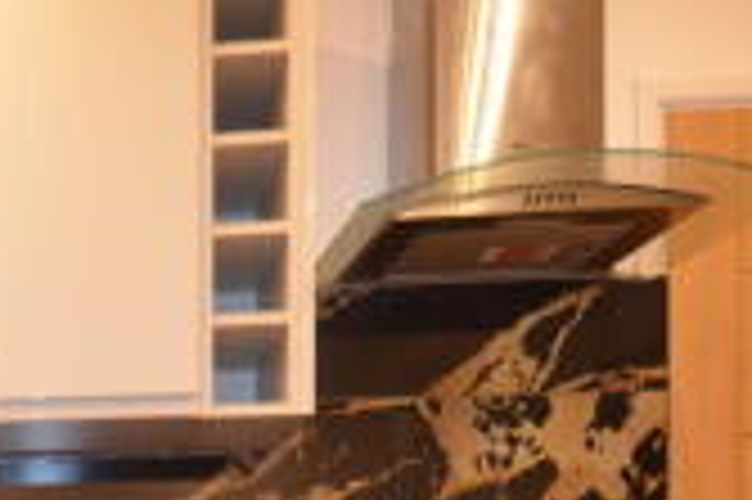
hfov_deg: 29.0
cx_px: -144
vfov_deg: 20.4
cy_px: 673
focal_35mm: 60
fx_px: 1252
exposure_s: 1/60
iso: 1250
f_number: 4
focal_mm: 14
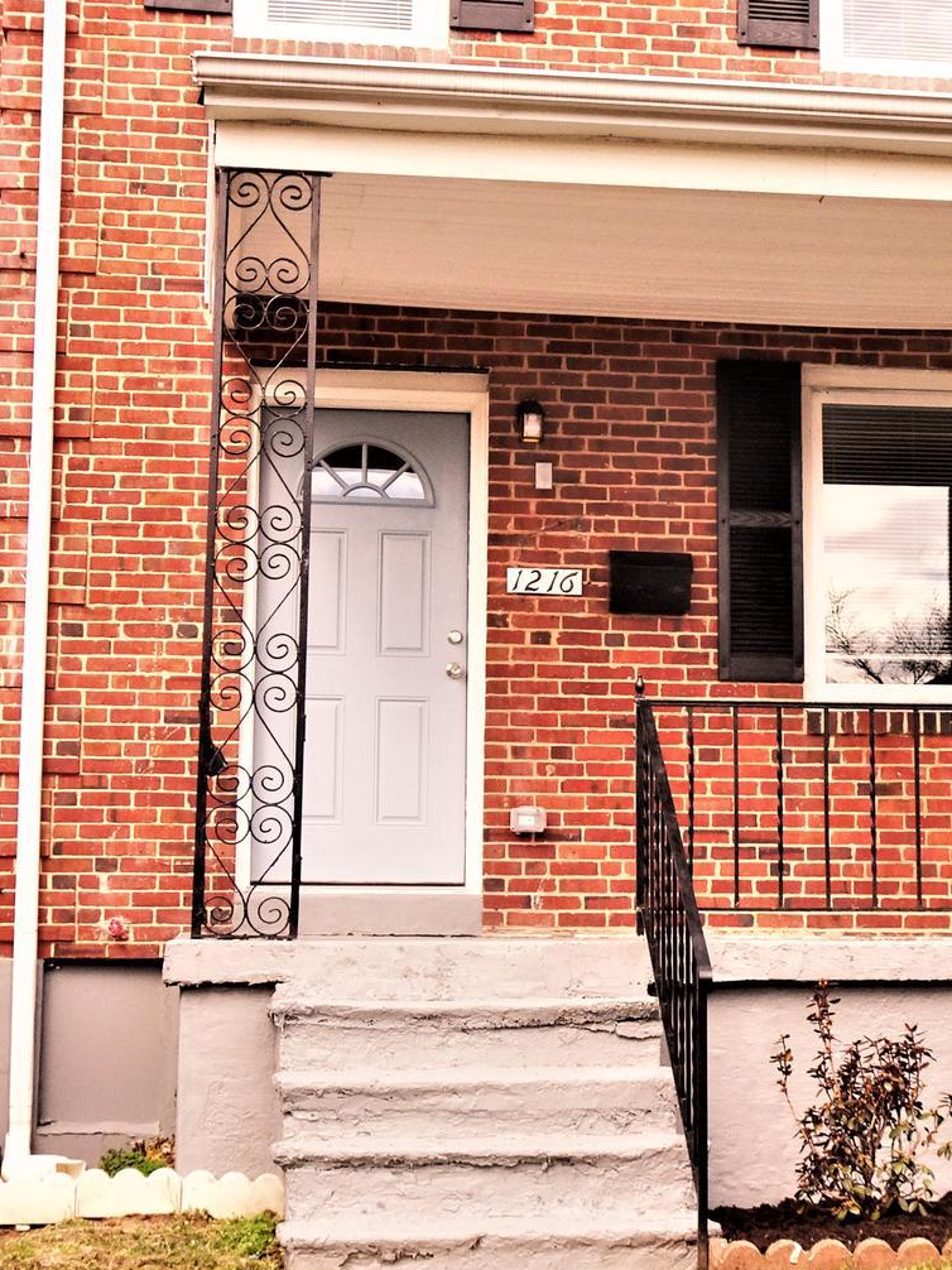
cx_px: 719
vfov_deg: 33.2
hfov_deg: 24.9
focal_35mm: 58
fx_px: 2128
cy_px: 542
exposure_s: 1/400
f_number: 4
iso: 80
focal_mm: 6.56
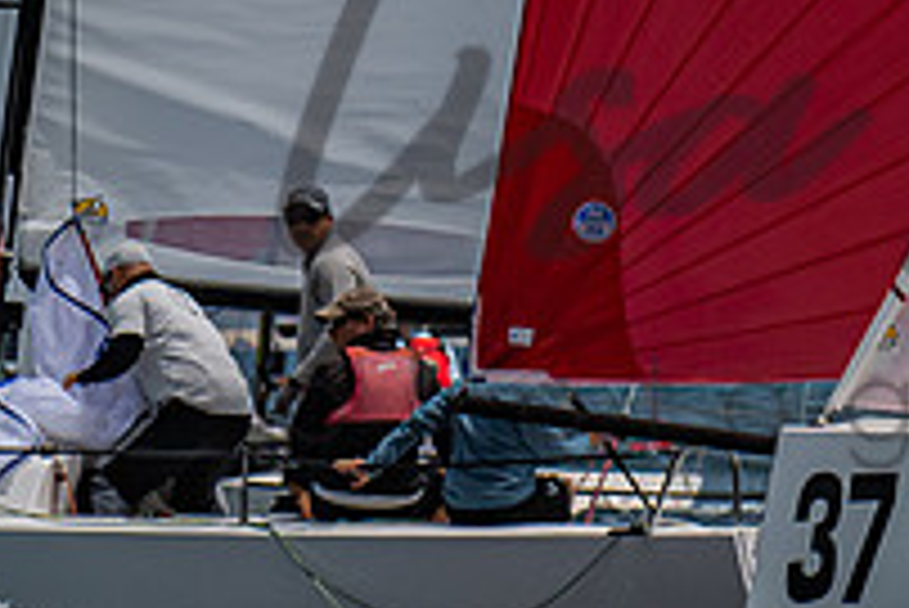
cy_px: 556
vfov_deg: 1.5
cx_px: 2019
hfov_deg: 2.3
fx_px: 22690
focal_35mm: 898
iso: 400
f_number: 6.3
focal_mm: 200
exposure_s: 1/4000
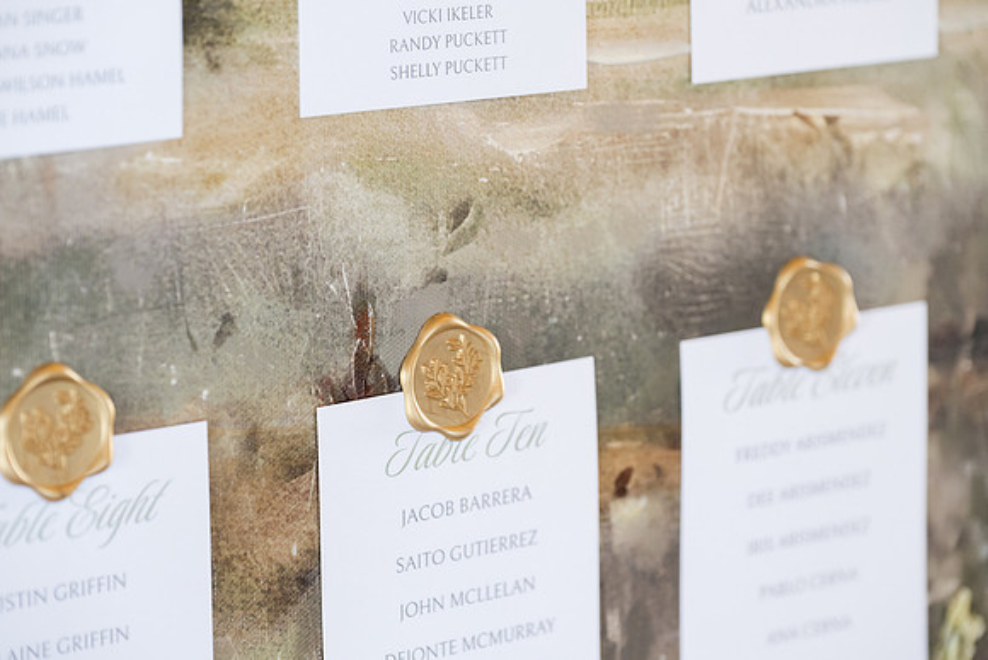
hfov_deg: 15.1
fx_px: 3737
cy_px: 329
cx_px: 515
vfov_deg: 10.1
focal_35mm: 136
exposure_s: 1/80
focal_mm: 120
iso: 1250
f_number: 5
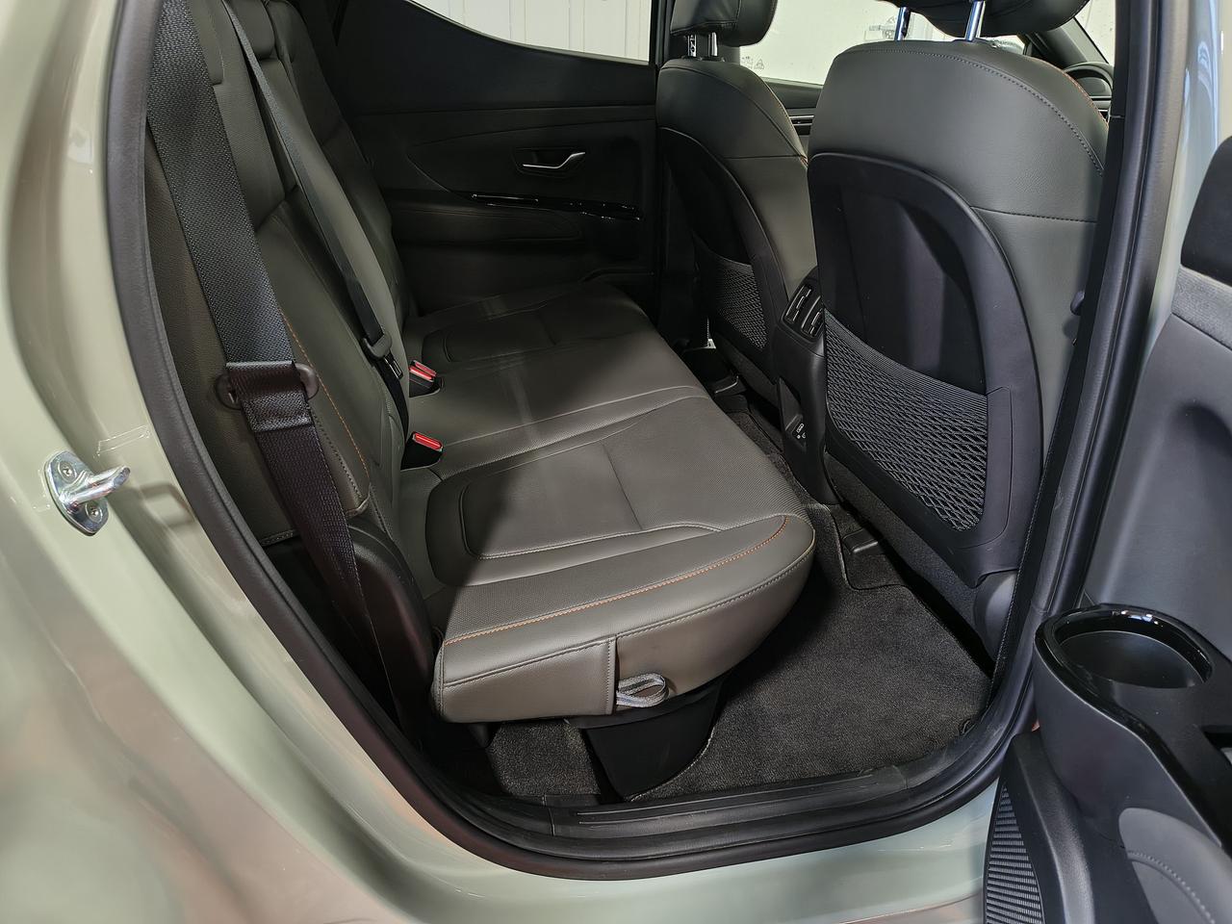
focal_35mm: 24
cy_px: 462
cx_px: 616
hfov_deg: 71.6
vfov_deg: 56.8
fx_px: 854
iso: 1154
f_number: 1.8
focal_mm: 5.56
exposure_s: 1/40
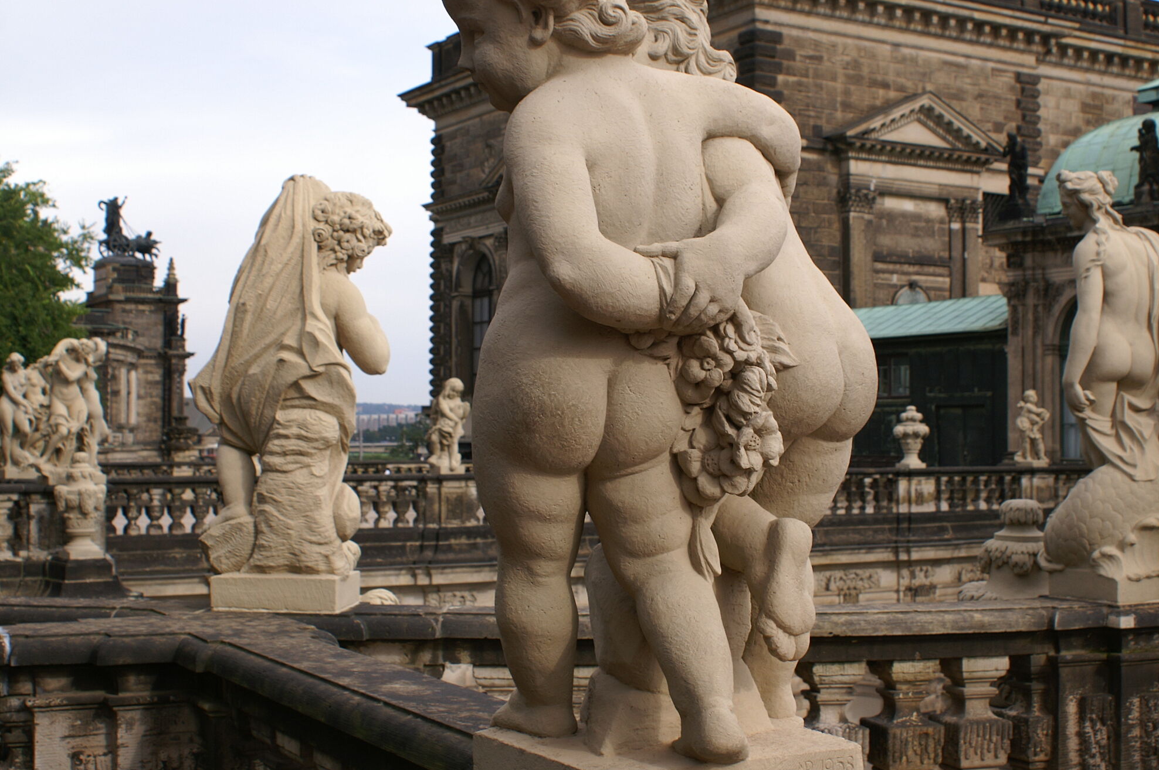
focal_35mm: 51
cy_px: 321
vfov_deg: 26.4
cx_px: 582
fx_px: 1641
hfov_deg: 38.9
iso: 100
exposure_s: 1/160
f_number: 8
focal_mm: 28
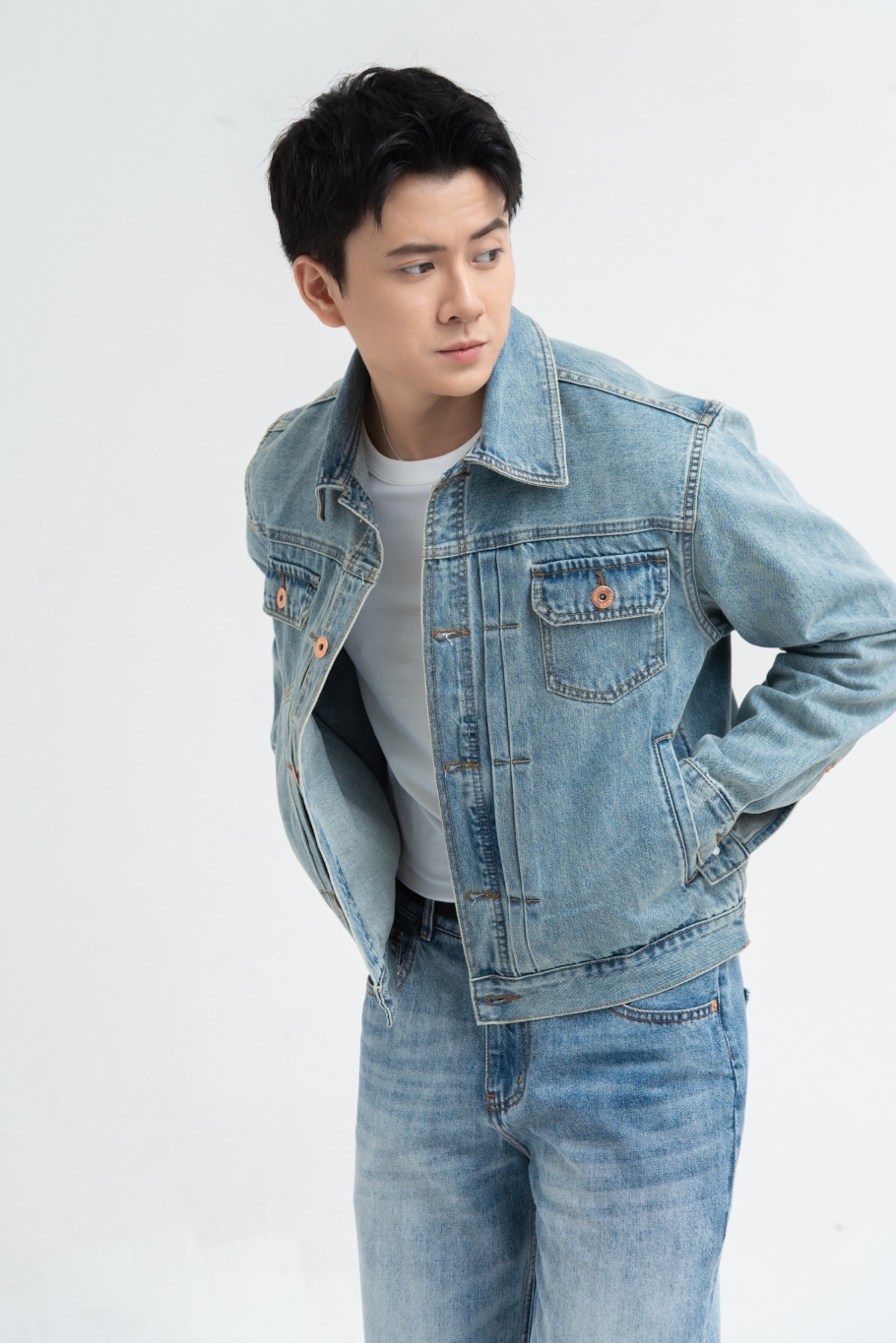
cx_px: 480
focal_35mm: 89
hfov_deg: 15.4
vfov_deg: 22.9
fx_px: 3322
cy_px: 629
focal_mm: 75
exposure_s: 1/160
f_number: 4.5
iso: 200
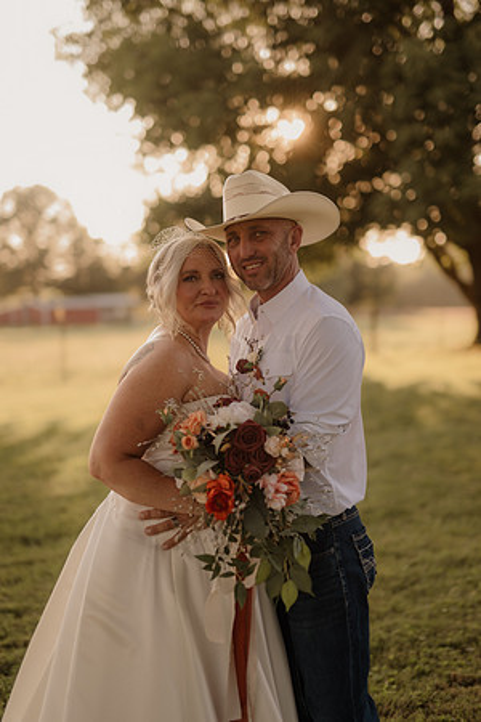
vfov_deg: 39.6
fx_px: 1002
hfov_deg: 27.0
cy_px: 361
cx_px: 240
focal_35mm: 50
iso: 200
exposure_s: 1/640
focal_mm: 50
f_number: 2.8
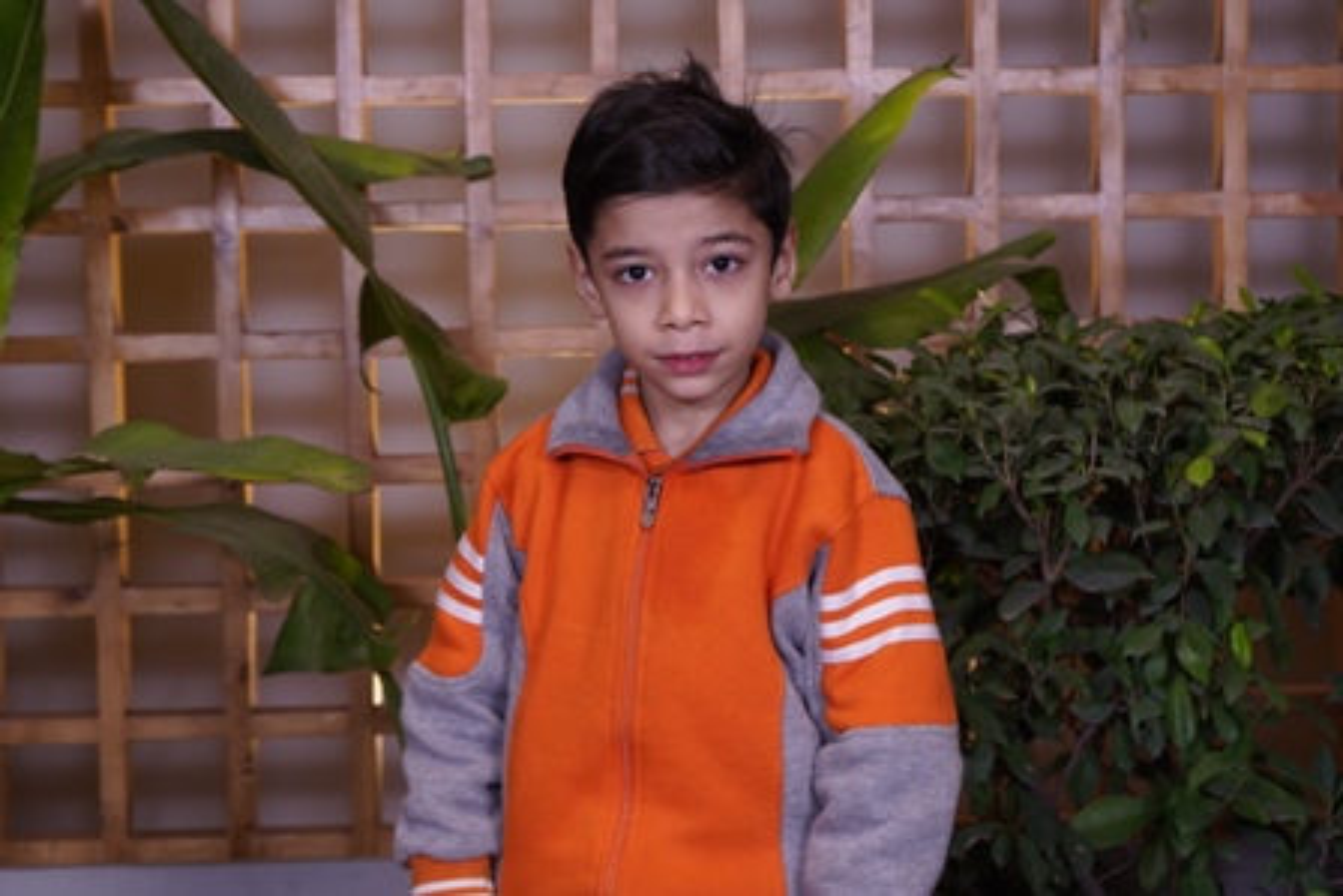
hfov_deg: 29.2
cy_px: 448
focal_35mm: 69
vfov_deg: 19.7
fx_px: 2575
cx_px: 672
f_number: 4.5
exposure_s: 1/125
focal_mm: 46
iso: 320
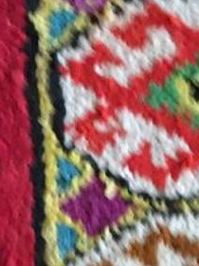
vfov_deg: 14.2
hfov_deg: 10.0
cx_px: -194
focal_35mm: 138
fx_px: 1058
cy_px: 235
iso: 500
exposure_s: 1/17
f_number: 2.2
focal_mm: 4.15
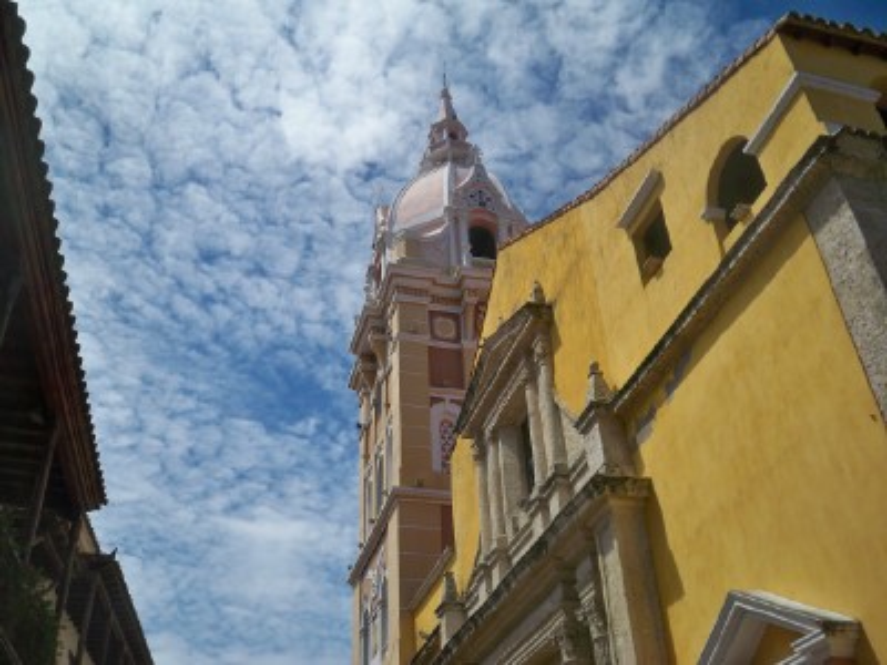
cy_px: 332
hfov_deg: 52.6
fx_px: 897
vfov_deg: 40.7
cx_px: 444
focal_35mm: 35
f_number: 4.7
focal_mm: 6.3
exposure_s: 1/1000
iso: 64
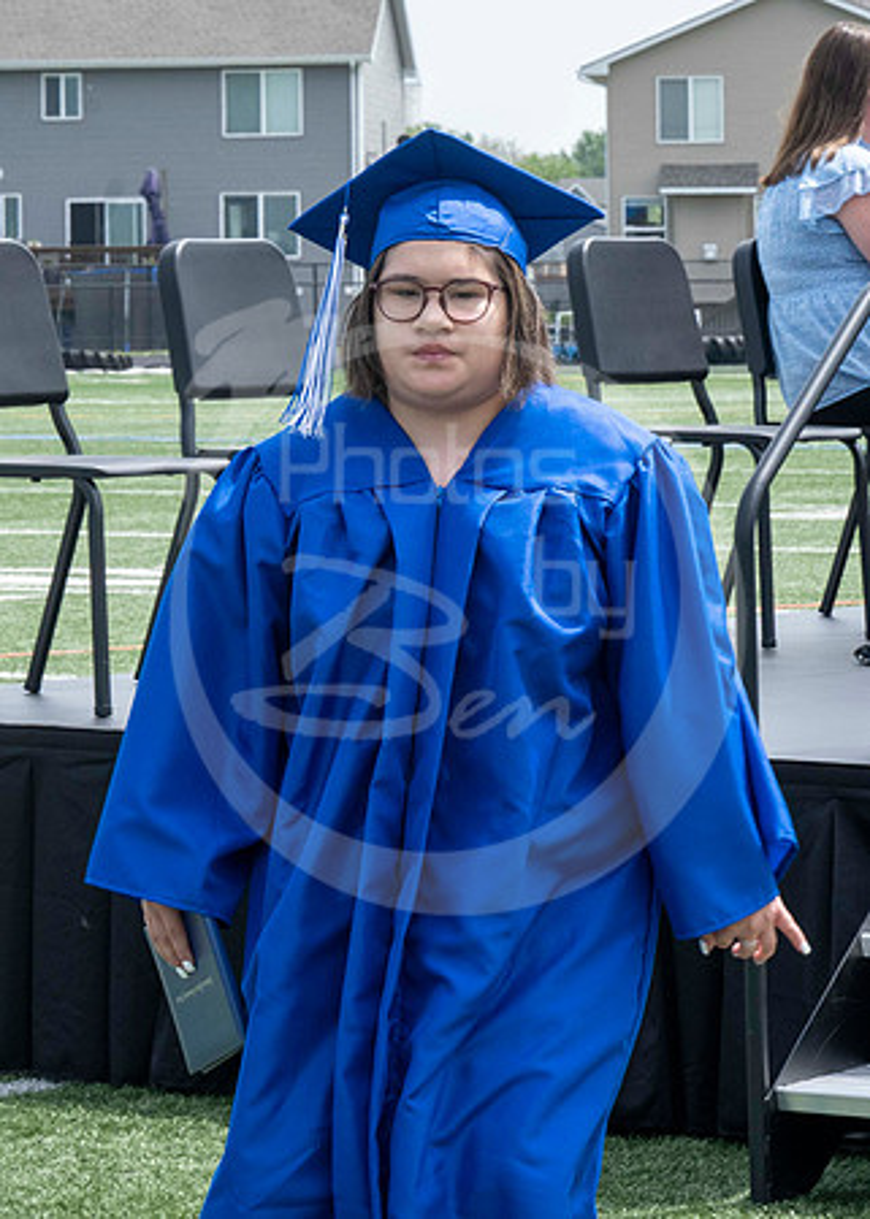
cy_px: 405
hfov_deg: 8.1
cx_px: 191
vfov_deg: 11.3
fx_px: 6138
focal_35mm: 177
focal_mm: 70
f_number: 13
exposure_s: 1/250
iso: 200
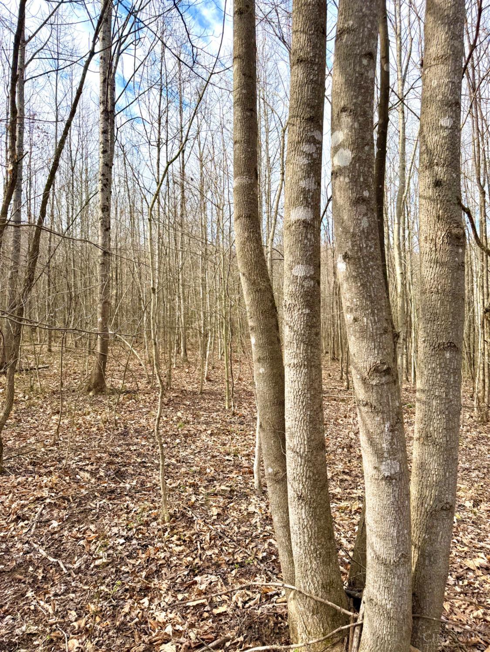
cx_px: 245
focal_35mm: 24
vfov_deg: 71.6
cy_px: 326
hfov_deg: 56.8
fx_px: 453
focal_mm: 6.76
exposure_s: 1/1553
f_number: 1.78
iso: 100
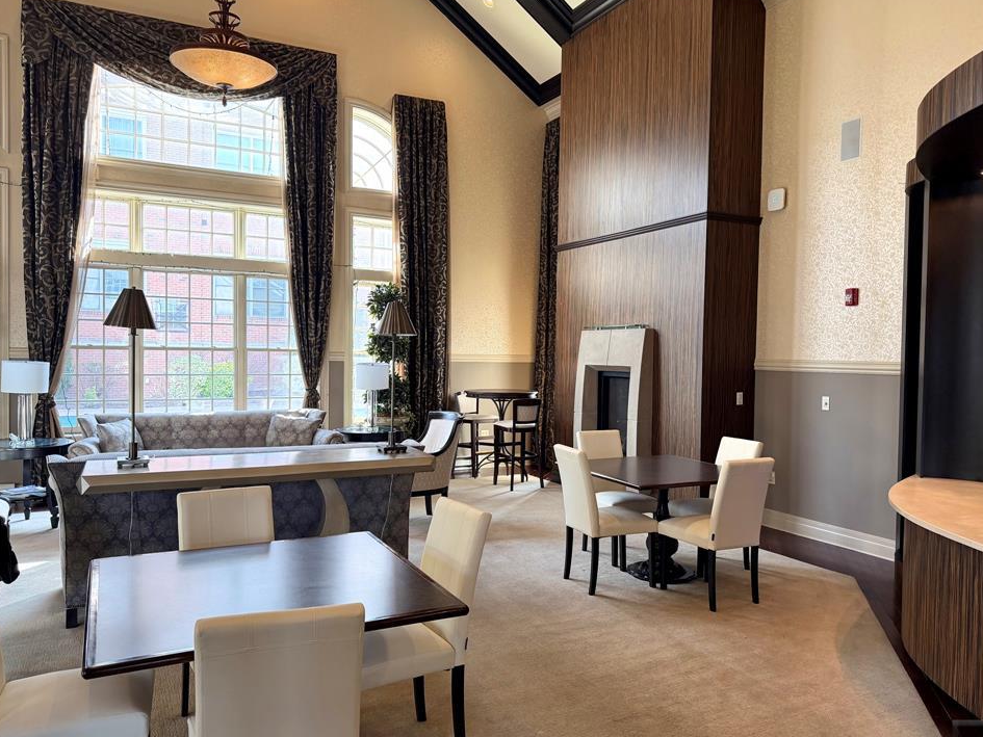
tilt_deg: -2.1
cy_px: 371
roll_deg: -0.6
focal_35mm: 26
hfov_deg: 67.2
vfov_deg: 53.1
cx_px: 525
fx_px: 738
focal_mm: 6.76
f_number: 1.78
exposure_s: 1/60
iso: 200
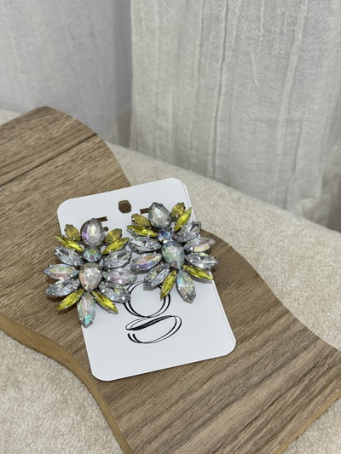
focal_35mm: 48
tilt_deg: -50.6
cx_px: 170
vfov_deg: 39.6
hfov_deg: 30.3
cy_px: 227
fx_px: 630
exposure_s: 1/50
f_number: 1.78
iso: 100
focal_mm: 6.76
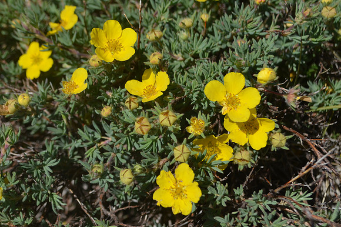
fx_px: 412
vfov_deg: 30.8
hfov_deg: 45.0
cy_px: 114
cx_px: 170
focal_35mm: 44
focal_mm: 29
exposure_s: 1/1250
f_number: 5
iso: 400
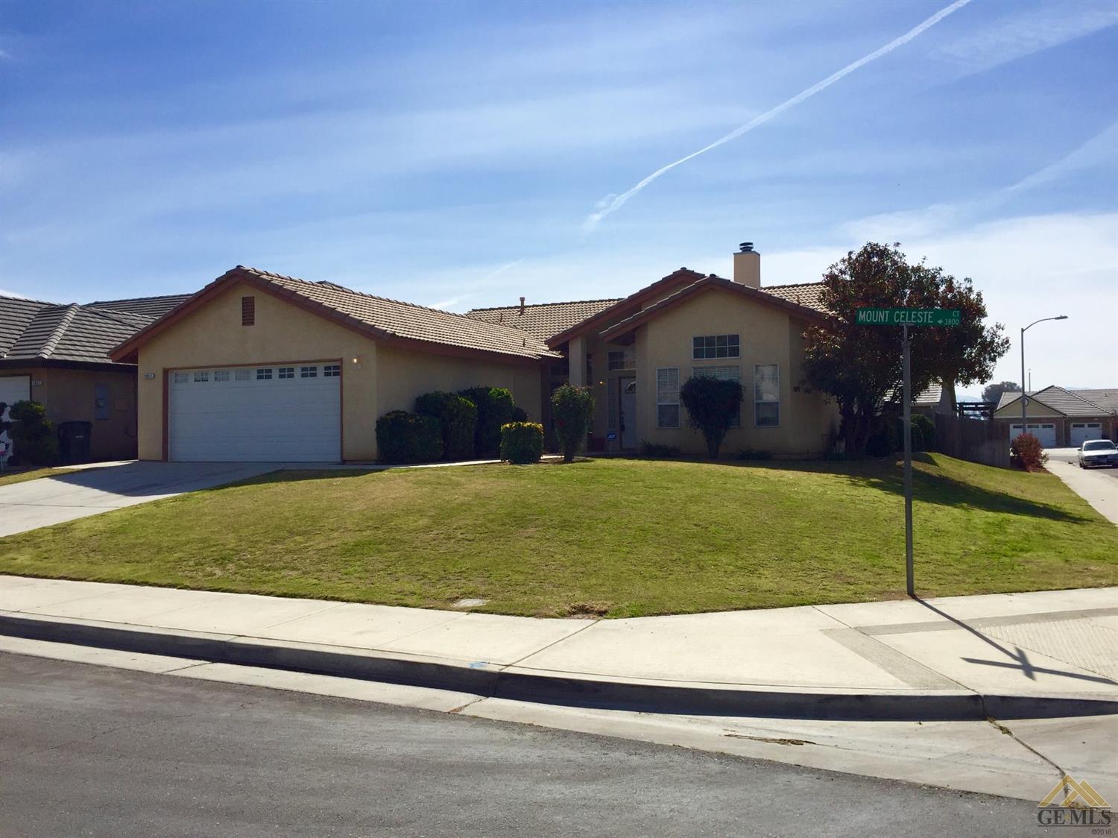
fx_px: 936
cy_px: 419
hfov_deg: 61.7
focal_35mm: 29
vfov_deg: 48.2
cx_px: 559
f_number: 2.2
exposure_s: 1/3597
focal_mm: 4.15
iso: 32
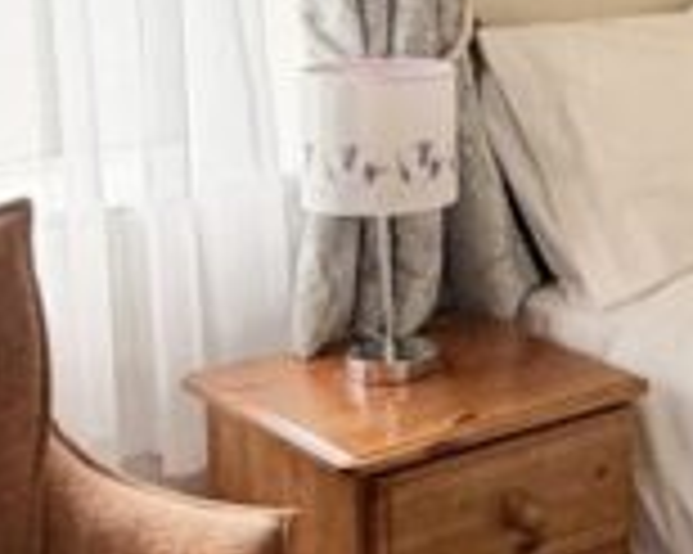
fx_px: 1865
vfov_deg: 16.6
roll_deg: +0.3
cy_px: 54
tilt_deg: -8.7
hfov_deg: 19.1
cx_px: 963
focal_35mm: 91
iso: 64
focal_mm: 2.22
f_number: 2.2
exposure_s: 1/498
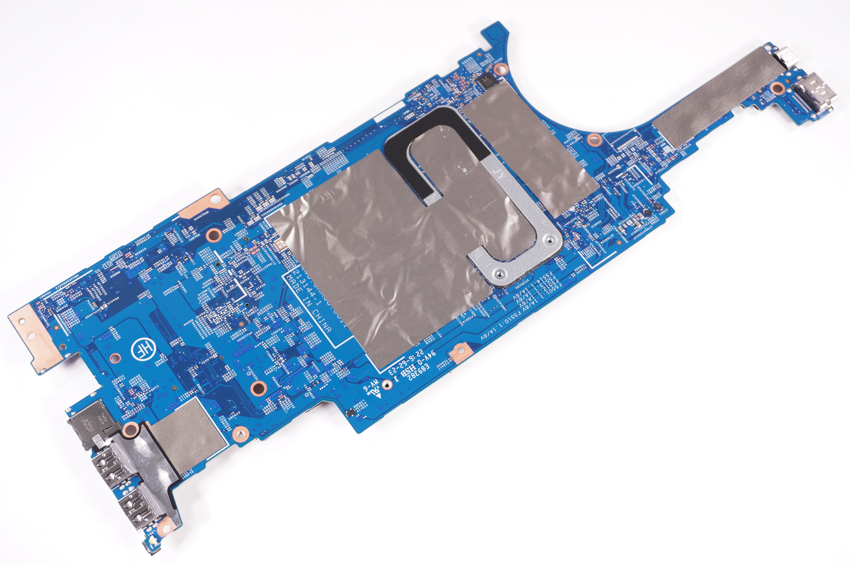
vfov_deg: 28.0
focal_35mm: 48
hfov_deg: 41.1
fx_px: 1132
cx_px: 425
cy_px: 282
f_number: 5.6
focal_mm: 32
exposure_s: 1/160
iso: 500
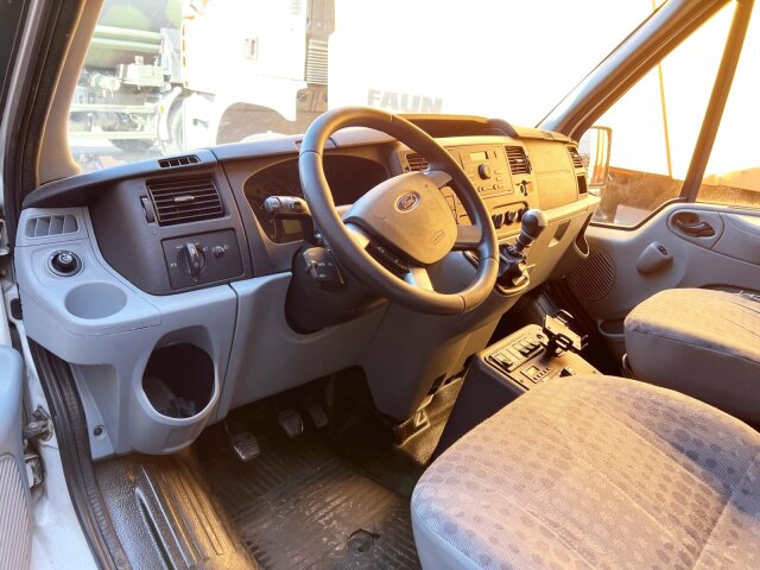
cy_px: 285
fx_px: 571
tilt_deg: -19.4
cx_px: 380
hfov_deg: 67.3
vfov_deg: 53.1
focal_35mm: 26
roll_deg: -3.1
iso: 64
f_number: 1.5
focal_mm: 5.7
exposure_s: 1/121
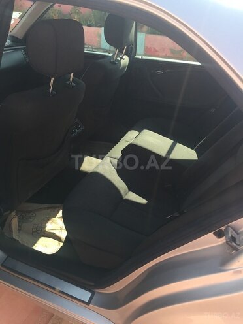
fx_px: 271
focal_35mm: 29
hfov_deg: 48.2
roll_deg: -3.3
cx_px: 122
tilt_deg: -32.6
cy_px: 162
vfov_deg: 61.7
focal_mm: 4.15
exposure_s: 1/359
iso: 32
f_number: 2.2
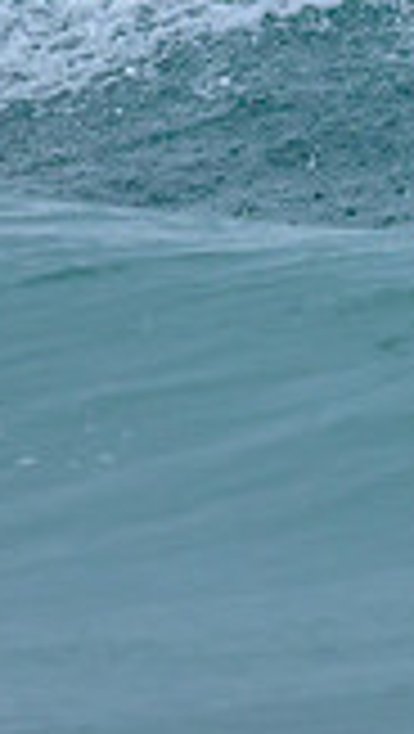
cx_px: 1055
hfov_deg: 0.3
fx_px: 79828
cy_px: -334
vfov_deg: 0.5
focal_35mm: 4101
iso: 640
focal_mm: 800
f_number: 6.3
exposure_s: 1/3200
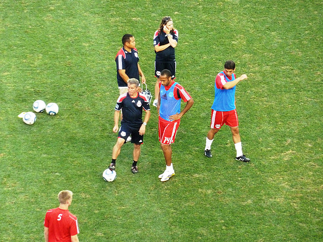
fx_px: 3219
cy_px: 121
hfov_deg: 5.7
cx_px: 162
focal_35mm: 345
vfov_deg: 4.3
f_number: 4.9
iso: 500
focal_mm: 49.2
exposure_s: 1/60
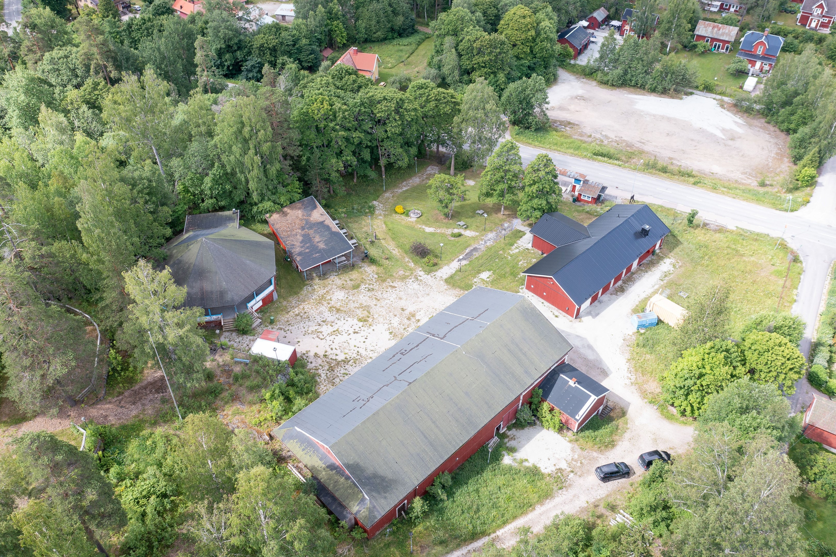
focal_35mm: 28
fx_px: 650
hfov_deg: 65.5
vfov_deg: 46.4
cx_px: 418
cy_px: 278
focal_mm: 10.26
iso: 100
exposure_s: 1/160
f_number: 4.5
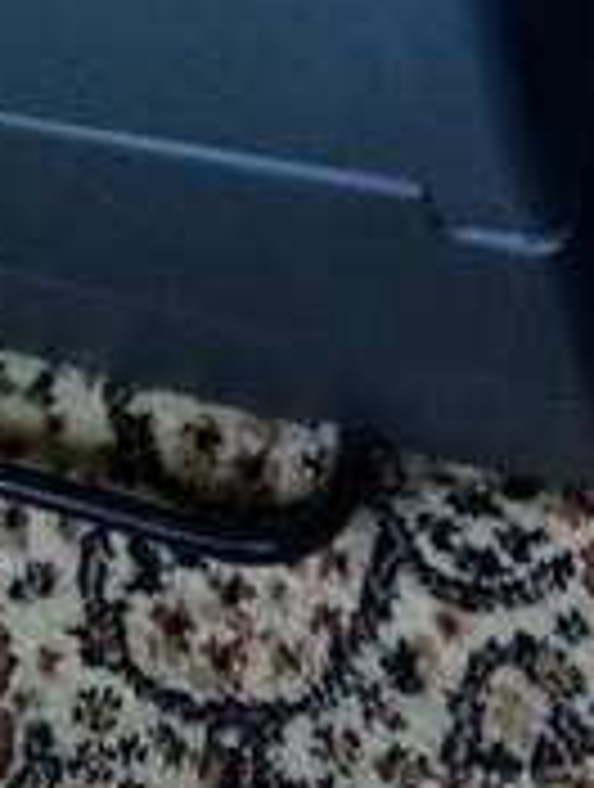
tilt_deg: -46.5
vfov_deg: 21.3
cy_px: -266
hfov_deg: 17.2
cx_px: -130
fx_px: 1869
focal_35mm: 82
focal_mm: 4.15
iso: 80
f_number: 2.2
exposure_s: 1/33
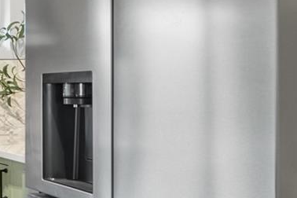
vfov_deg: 18.9
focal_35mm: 72
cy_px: 90
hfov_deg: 19.3
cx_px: -266
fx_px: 594
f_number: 8
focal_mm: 17
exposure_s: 1
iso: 200
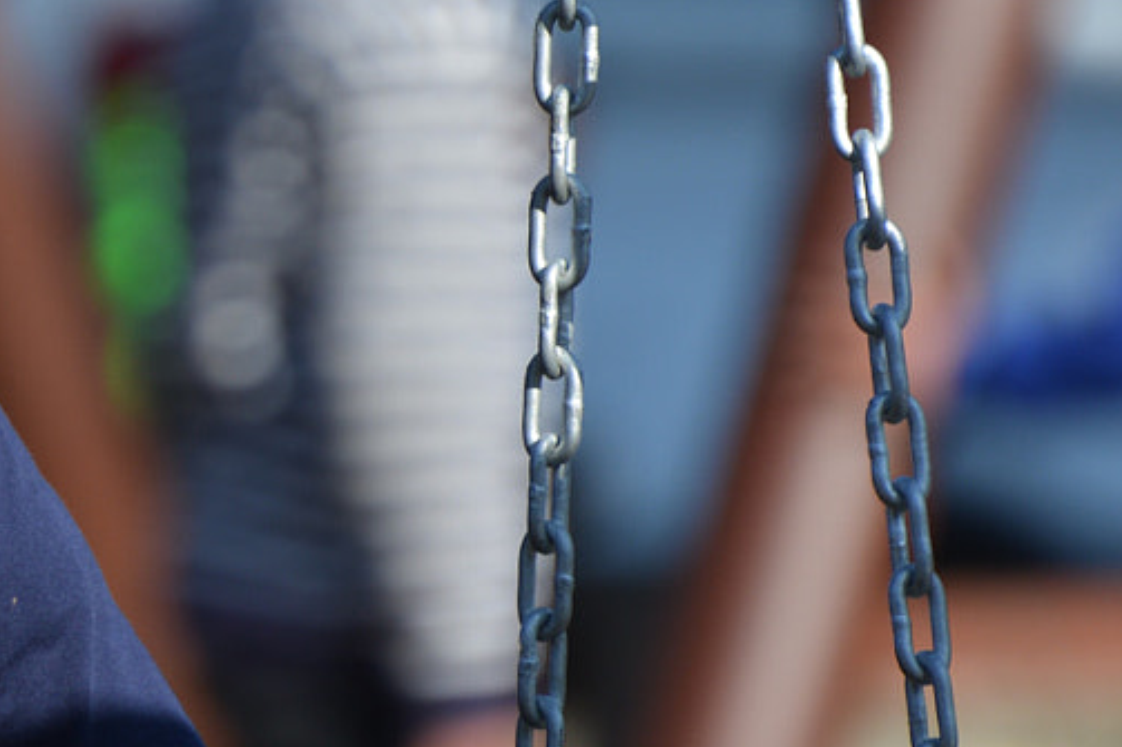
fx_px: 40127
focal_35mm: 1288
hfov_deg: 1.6
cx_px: -308
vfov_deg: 1.1
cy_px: 98
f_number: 5.6
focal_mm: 270
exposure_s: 1/400
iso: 100
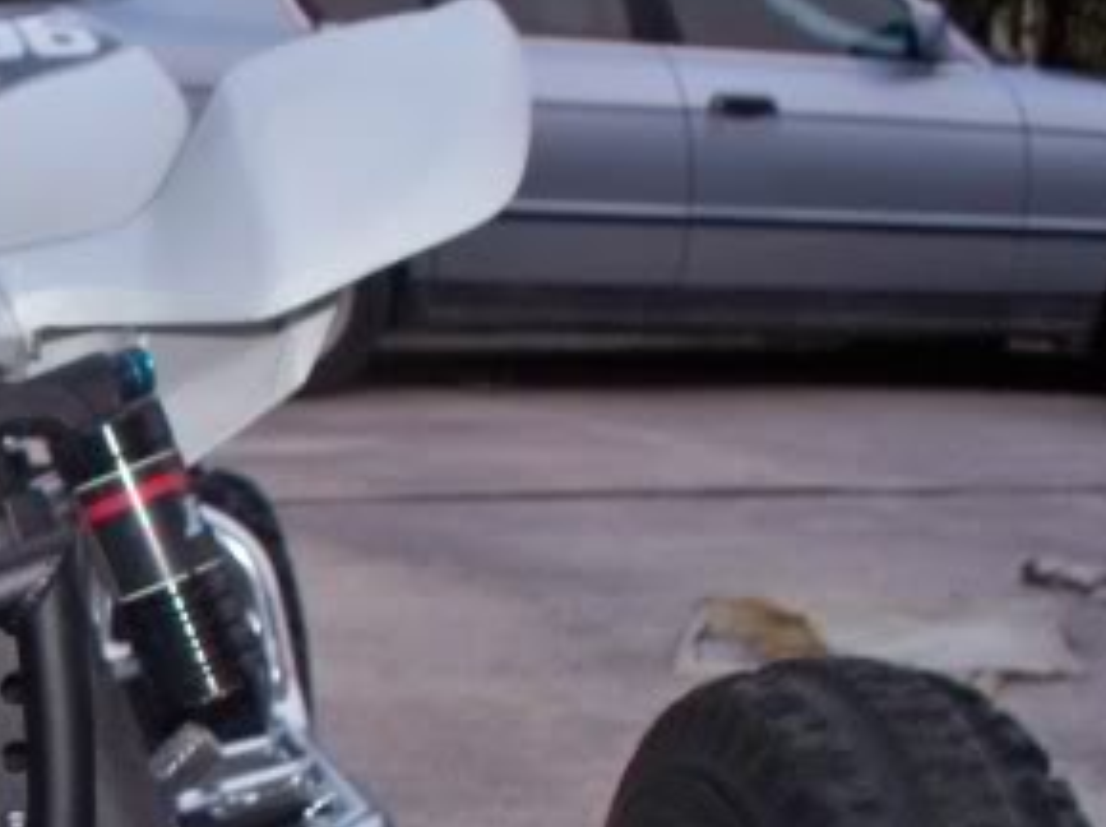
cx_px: -337
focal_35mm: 97
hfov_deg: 18.8
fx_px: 3095
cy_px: 827
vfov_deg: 15.0
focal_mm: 7.54
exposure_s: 1/30
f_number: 2.8
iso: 200
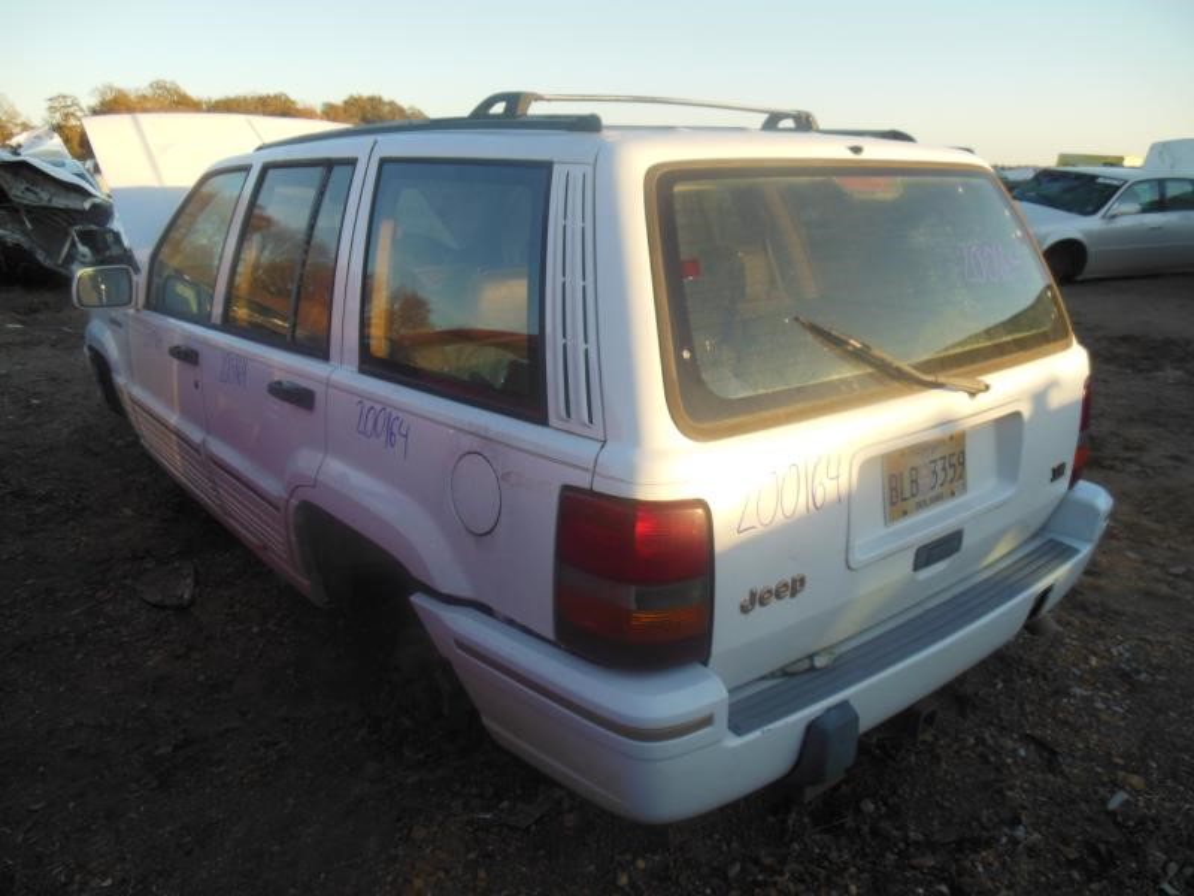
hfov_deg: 69.4
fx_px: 862
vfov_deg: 54.9
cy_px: 448
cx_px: 597
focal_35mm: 25
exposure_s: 1/400
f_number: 3.2
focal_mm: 4.5
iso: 125
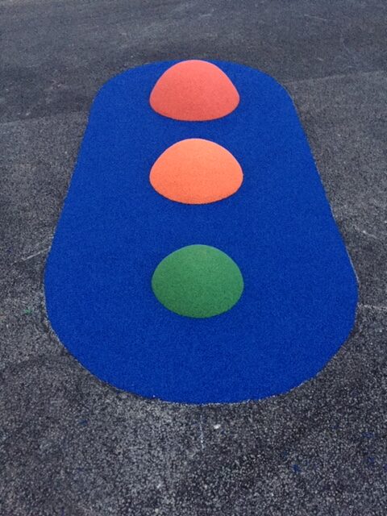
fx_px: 432
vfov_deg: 61.7
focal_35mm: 29
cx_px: 194
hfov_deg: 48.2
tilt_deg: -46.1
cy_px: 258
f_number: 2.2
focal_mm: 4.15
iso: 800
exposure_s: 1/17
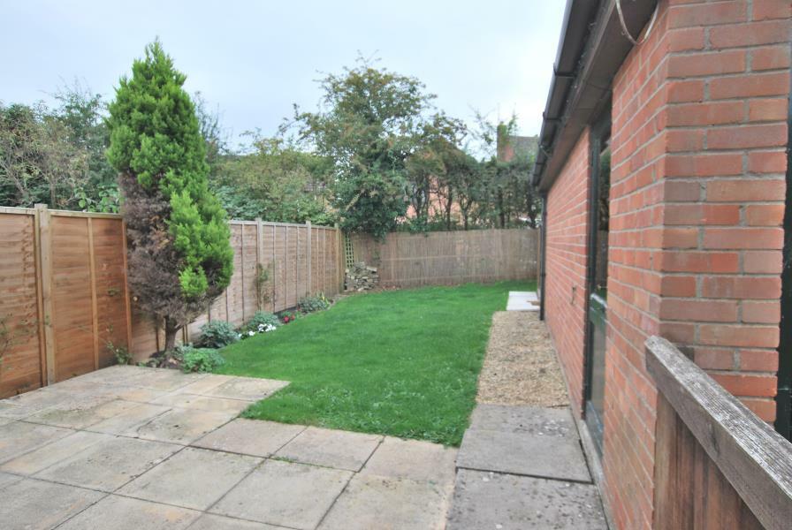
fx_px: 463
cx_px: 396
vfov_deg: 59.6
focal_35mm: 21
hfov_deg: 81.1
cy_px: 265
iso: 110
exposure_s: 1/125
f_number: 5.6
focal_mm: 14
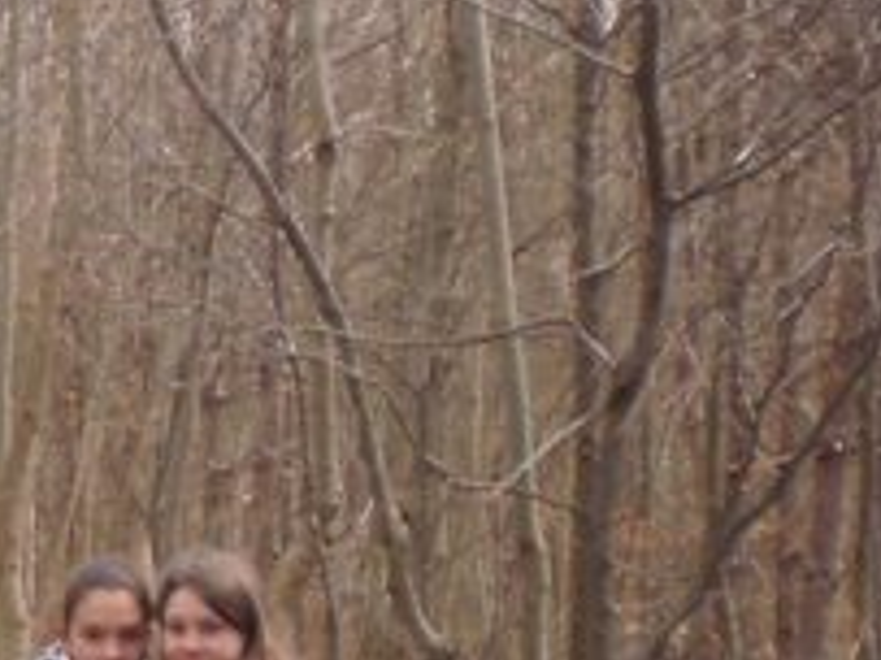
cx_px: -560
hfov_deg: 10.2
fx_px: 4731
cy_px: 478
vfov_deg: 8.0
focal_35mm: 186
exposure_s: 1/320
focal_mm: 6.3
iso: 100
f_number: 3.1
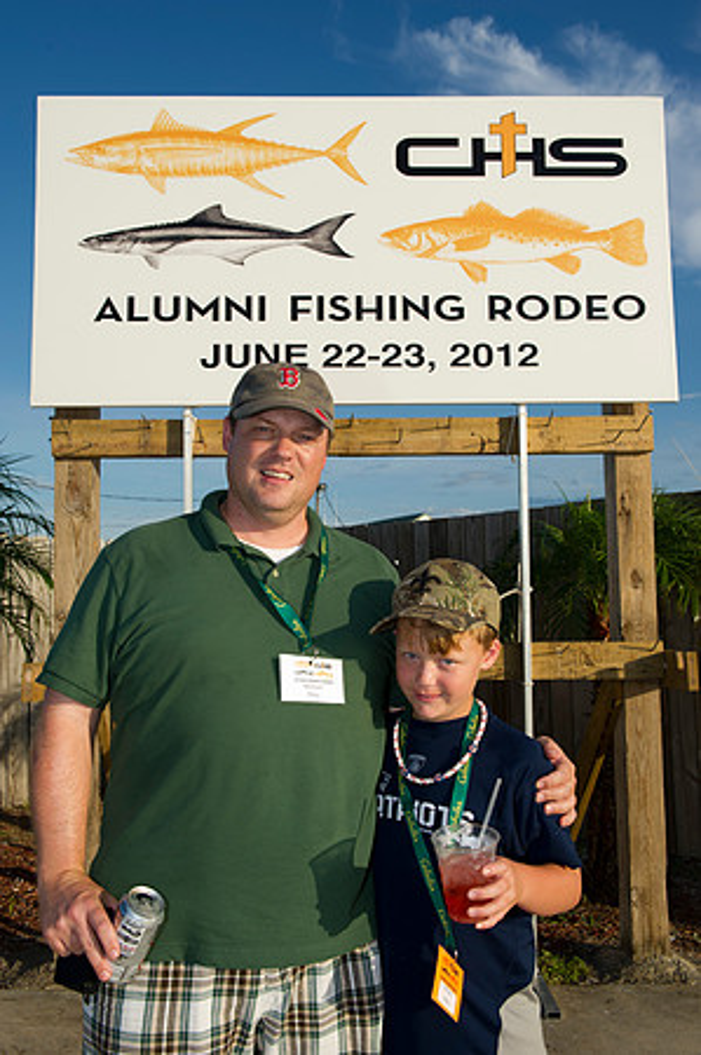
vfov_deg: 58.8
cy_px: 528
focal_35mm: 32
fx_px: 937
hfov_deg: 41.0
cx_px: 350
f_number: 8
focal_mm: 32
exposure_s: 1/250
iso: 200
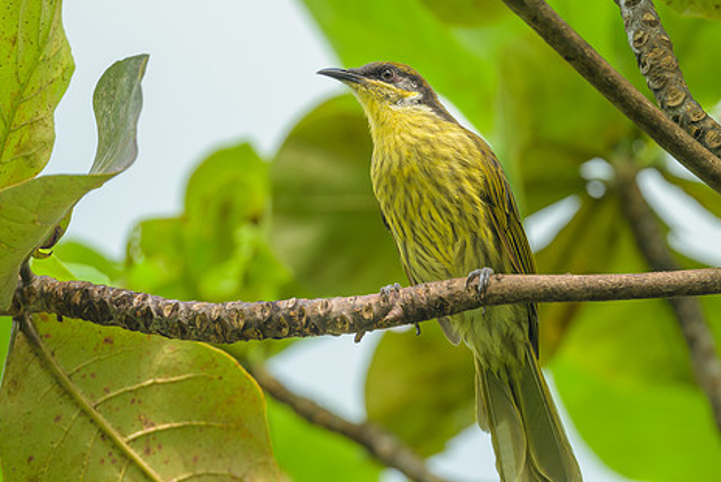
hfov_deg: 2.3
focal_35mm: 900
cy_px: 251
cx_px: 322
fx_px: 18036
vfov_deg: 1.5
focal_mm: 500
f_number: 5.6
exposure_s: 1/640
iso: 360
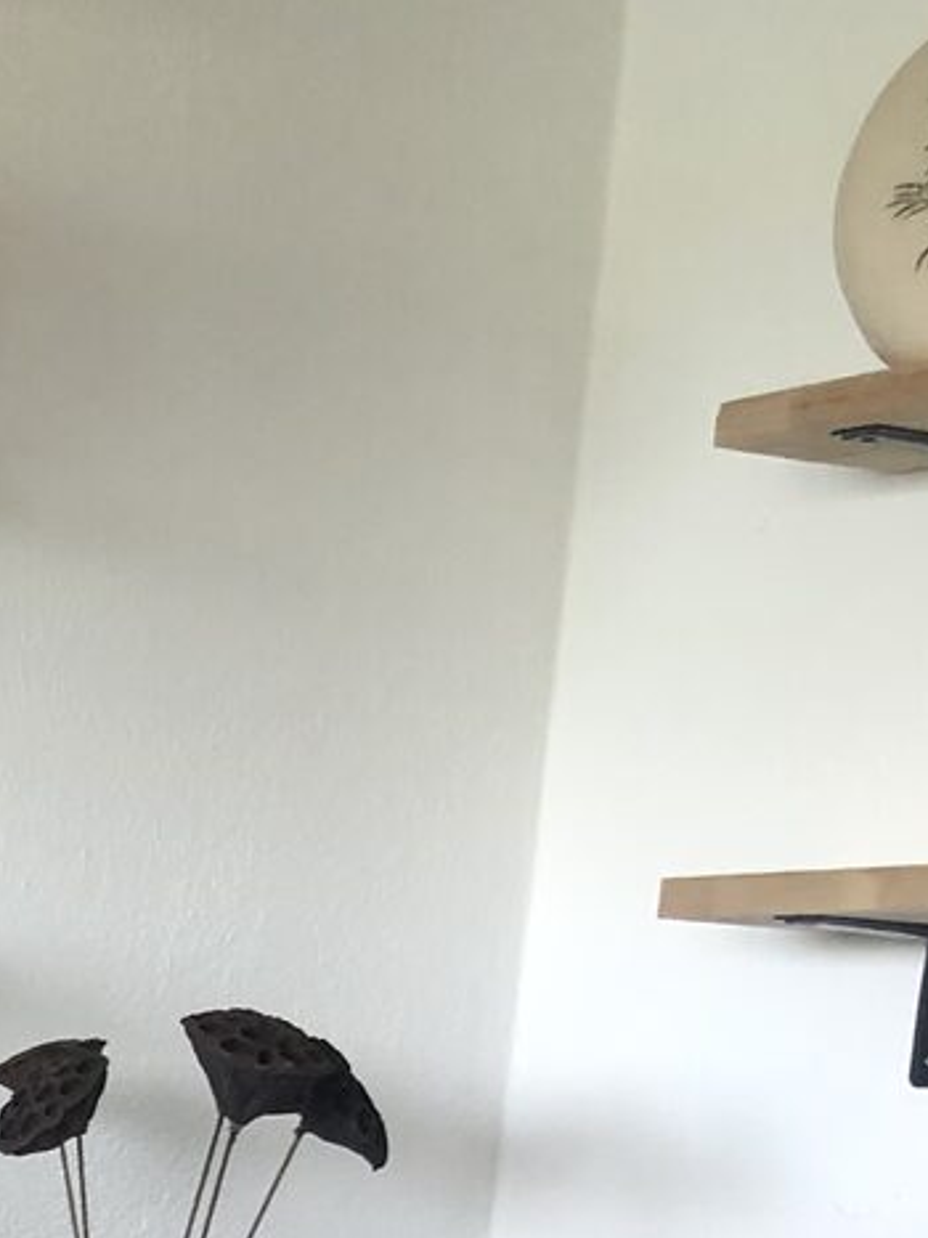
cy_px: 2028
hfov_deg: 14.3
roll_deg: -2.0
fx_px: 3433
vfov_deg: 17.6
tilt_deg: -17.0
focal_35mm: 96
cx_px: -509
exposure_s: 1/25
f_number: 1.8
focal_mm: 4
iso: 32
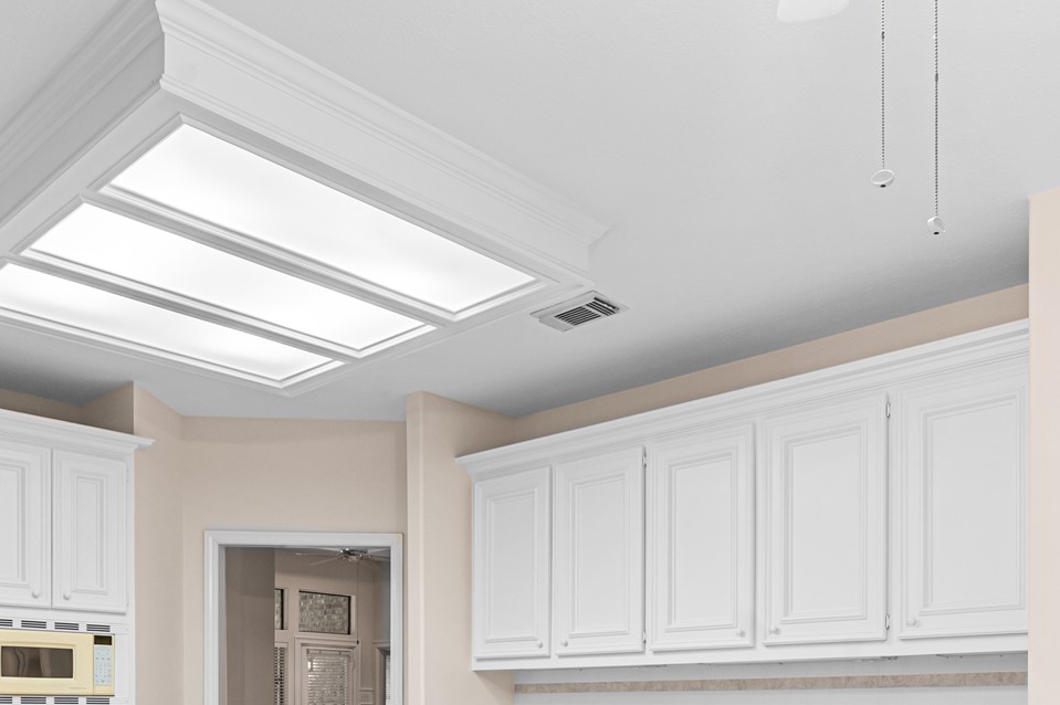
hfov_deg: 55.1
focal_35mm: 34
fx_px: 1000
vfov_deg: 34.7
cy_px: 729
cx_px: 670
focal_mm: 15
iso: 400
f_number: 8
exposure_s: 1/6
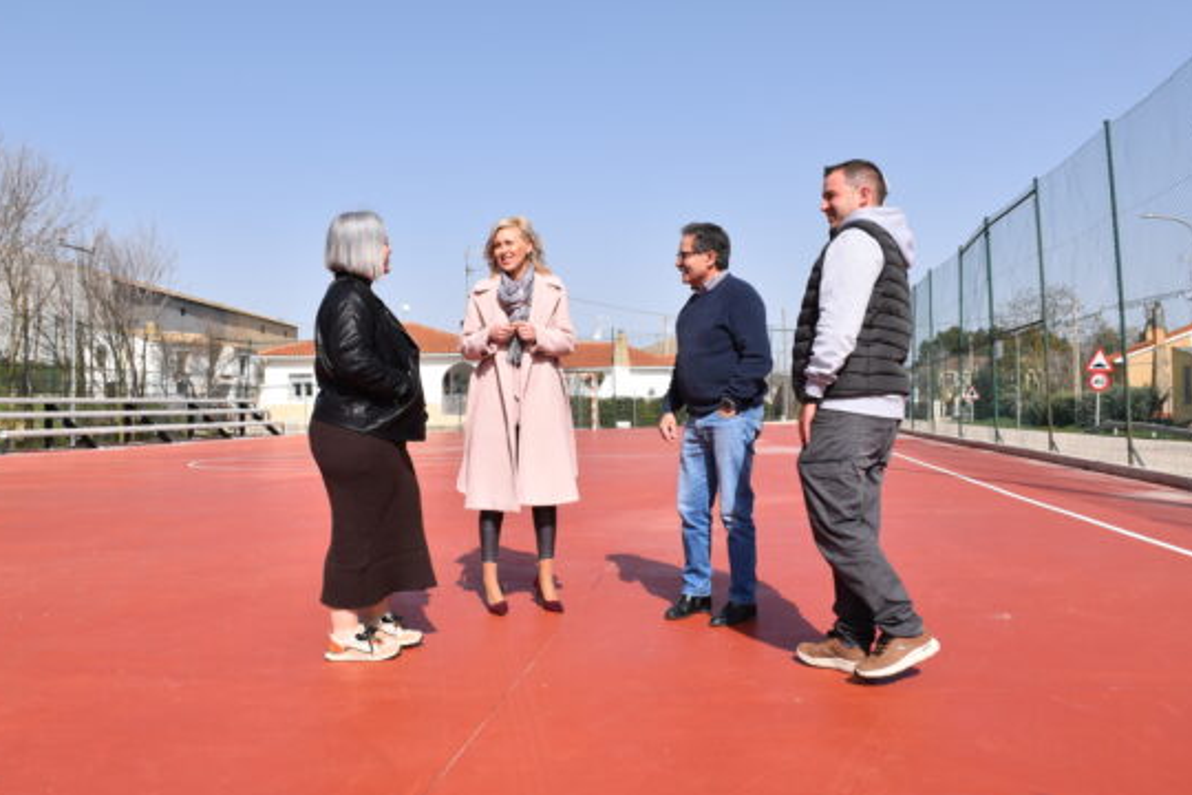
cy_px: 386
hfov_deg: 61.9
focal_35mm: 30
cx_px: 561
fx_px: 993
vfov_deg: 43.6
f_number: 10
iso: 200
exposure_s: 1/400
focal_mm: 18
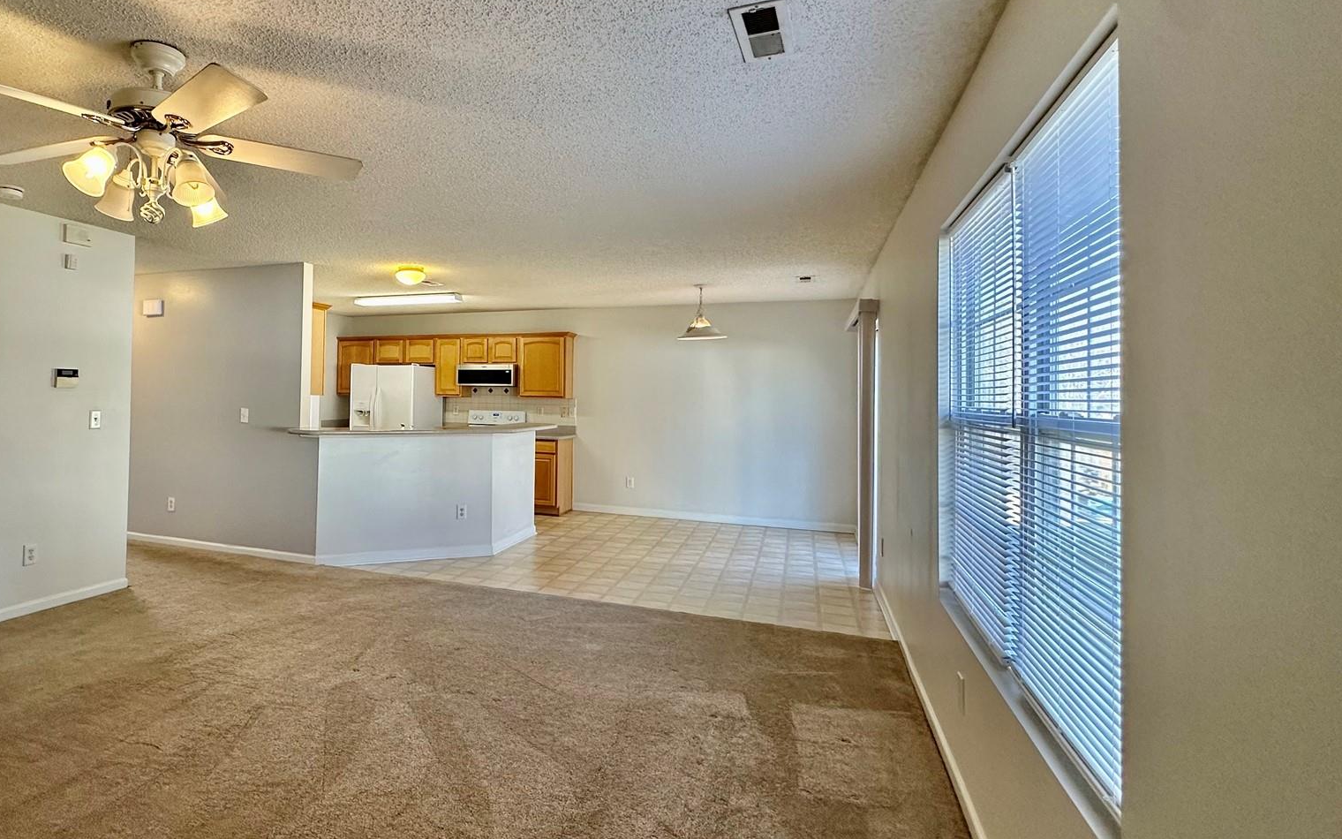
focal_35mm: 20
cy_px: 374
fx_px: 731
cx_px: 488
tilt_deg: +1.9
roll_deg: -1.1
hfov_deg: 83.1
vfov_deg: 59.5
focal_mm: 2.22
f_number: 2.2
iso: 160
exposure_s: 1/120
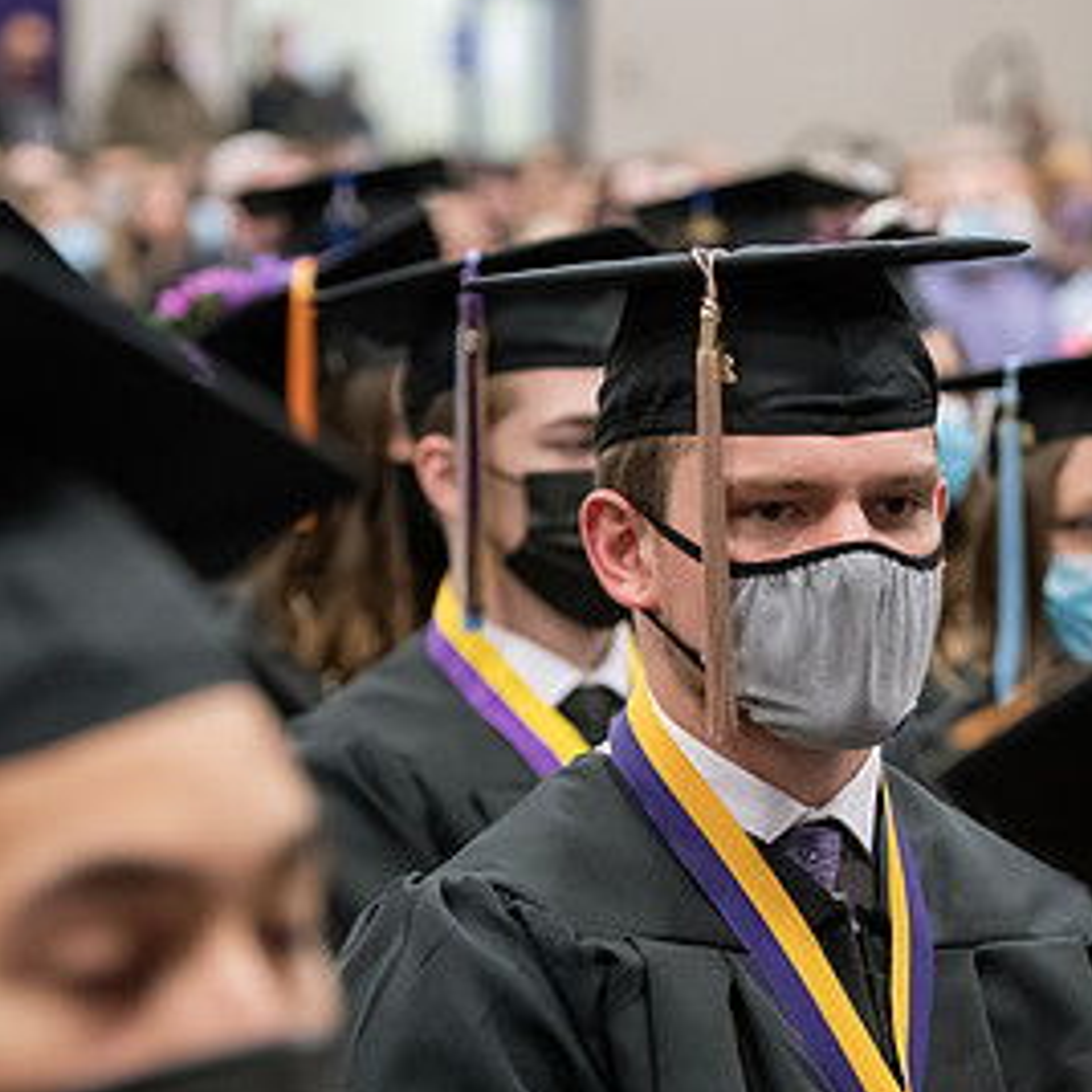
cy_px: 593
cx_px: 652
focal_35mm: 169
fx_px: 6032
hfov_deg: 10.3
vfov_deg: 10.3
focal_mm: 92
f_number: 3.5
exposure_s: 1/200
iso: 3200
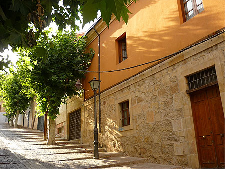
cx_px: 112
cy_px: 84
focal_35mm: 33
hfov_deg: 55.3
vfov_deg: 43.0
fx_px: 215
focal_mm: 5.5
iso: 100
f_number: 2.8
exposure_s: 1/200
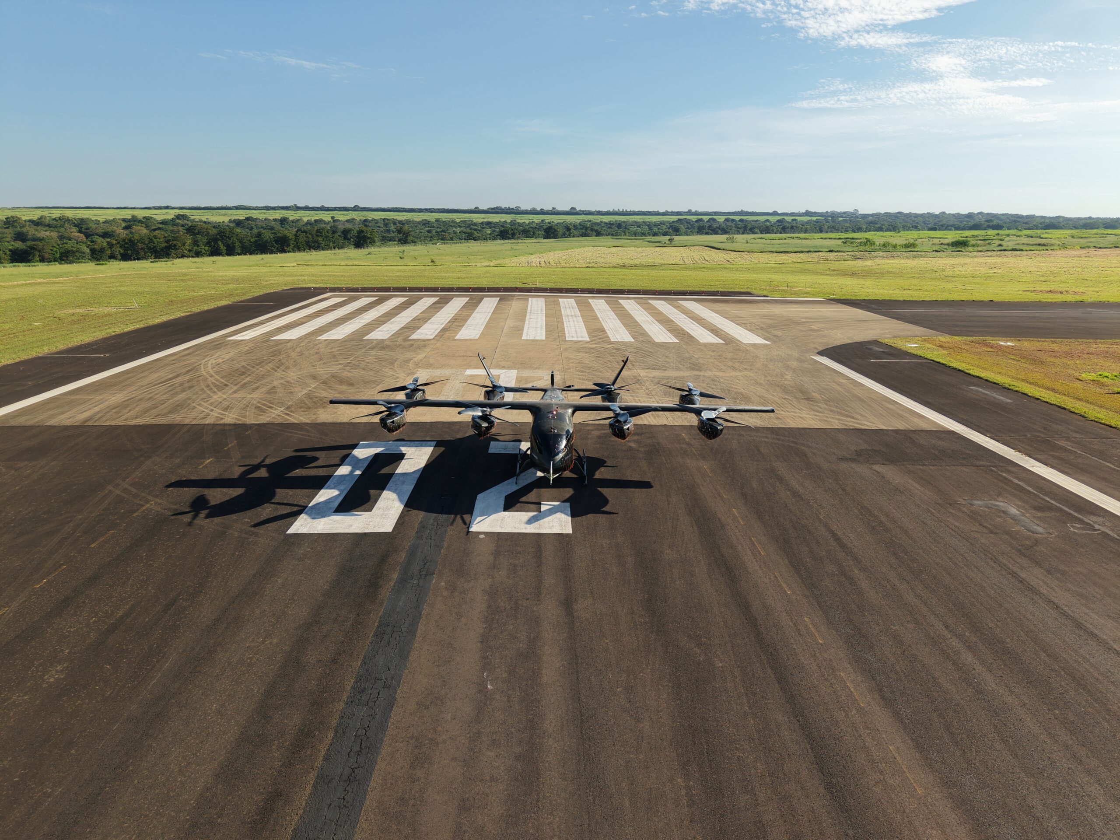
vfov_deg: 56.8
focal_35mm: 24
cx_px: 560
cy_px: 420
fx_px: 777
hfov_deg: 71.6
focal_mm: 8.67
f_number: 1.8
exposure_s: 1/160
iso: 280
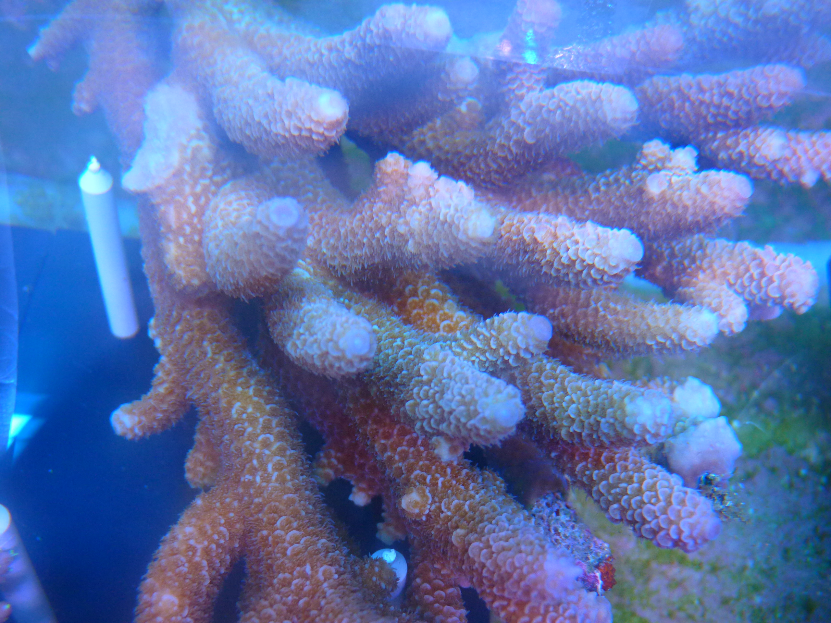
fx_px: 792
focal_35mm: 33
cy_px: 312
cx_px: 416
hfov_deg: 55.4
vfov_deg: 42.9
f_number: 3
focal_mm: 5.9
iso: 200
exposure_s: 1/30
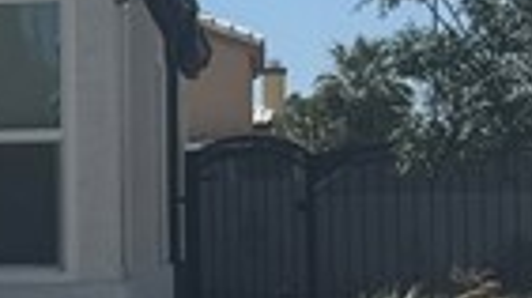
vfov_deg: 6.4
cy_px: 181
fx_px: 2678
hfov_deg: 10.5
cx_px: -509
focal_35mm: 190
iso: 80
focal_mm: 6.76
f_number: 1.78
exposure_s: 1/7092
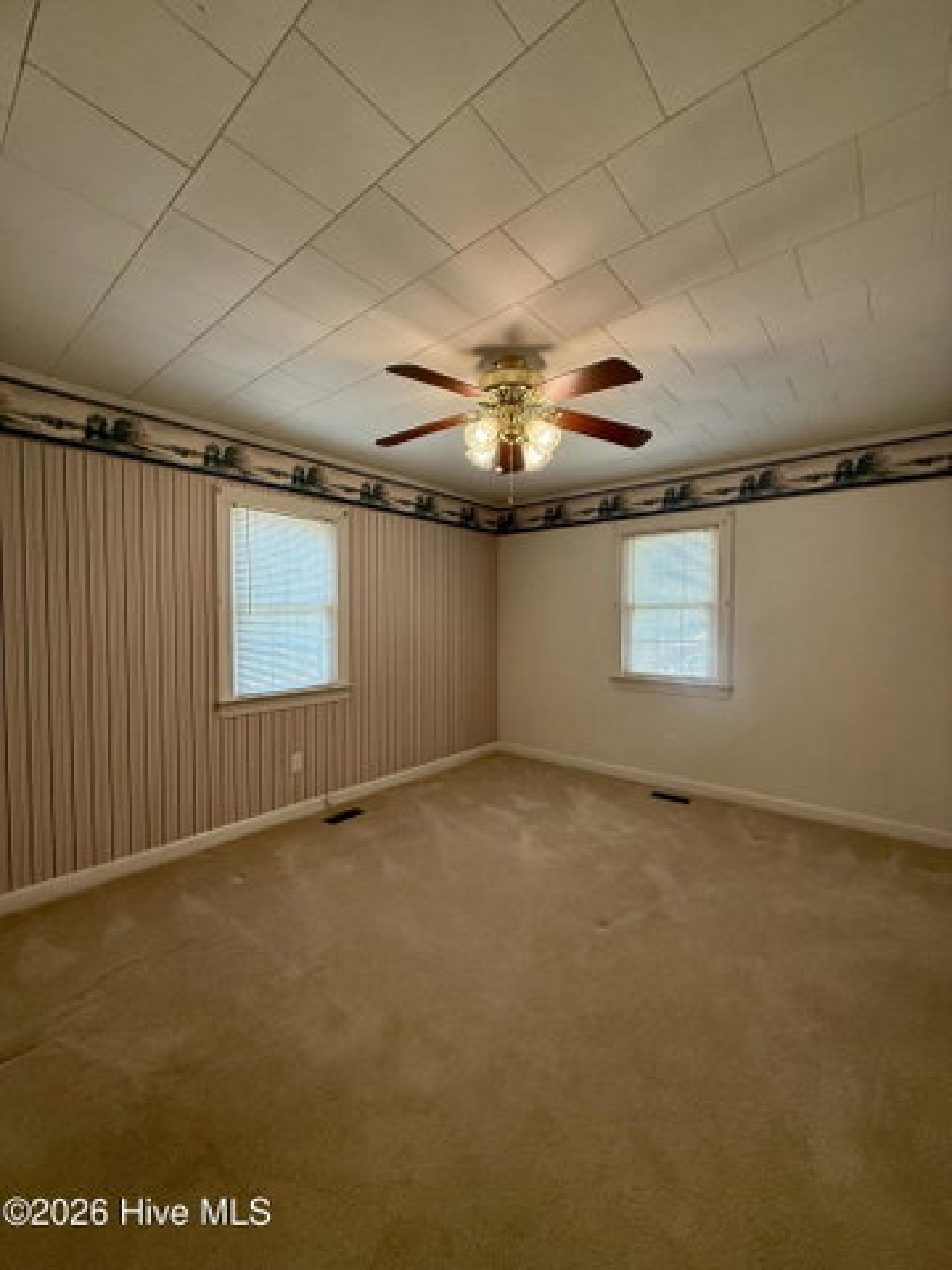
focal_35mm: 14
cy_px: 635
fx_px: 513
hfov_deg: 85.7
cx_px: 476
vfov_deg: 102.1
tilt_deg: -1.1
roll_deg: -0.5
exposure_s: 1/120
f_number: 2.2
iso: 200
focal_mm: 2.22
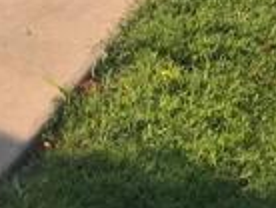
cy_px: -554
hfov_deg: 8.6
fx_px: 1717
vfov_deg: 6.0
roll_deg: -2.1
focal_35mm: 215
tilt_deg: +0.7
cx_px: -326
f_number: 2.2
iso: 32
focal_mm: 4.15
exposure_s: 1/824
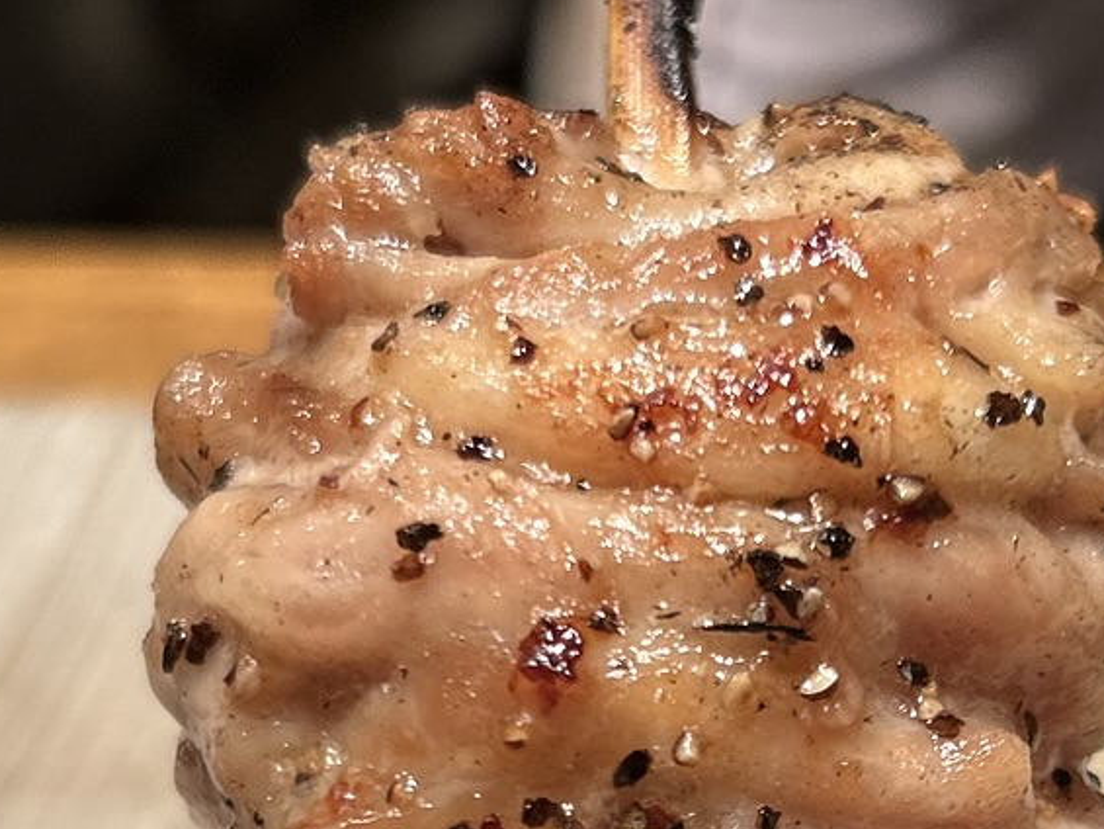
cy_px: 872
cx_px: 832
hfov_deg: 21.1
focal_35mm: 92
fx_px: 2935
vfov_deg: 15.7
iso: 80
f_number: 1.5
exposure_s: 1/50
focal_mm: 5.7
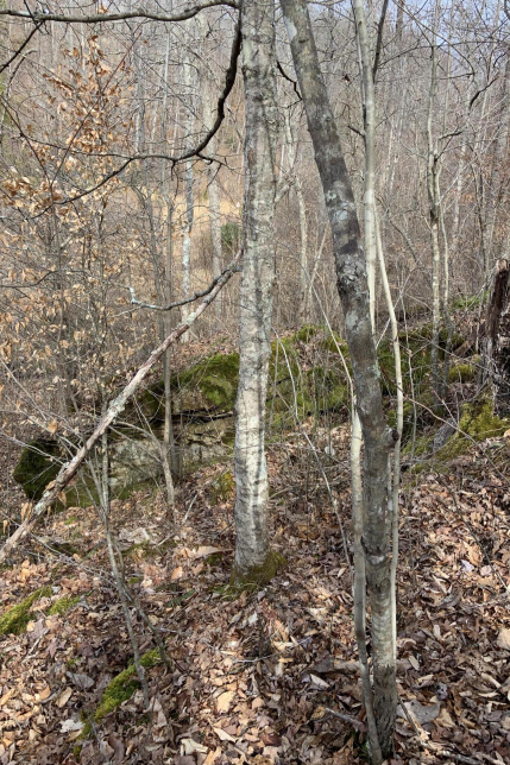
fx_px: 595
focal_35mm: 28
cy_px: 385
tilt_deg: -14.8
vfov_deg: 65.5
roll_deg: -4.2
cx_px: 251
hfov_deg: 46.4
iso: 25
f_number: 1.8
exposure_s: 1/354
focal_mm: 4.25
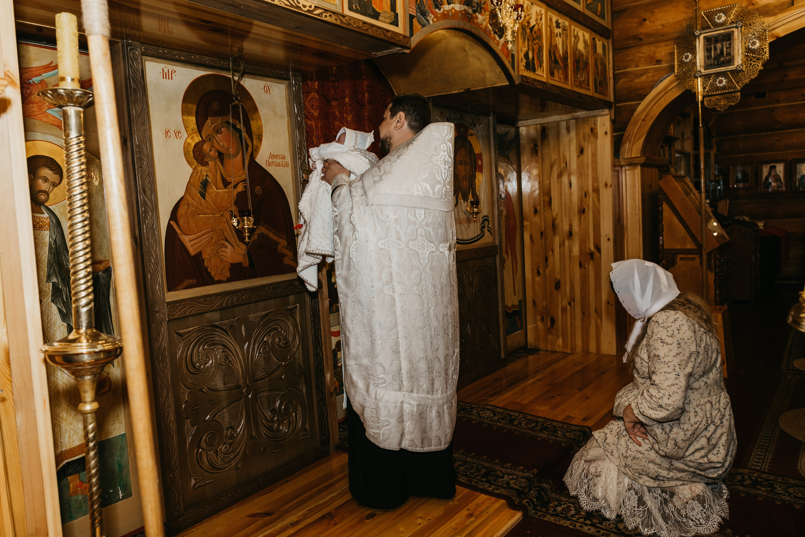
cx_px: 402
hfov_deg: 70.2
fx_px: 573
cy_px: 268
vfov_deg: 50.2
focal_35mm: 26
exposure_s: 1/160
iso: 200
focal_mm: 24
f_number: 3.5
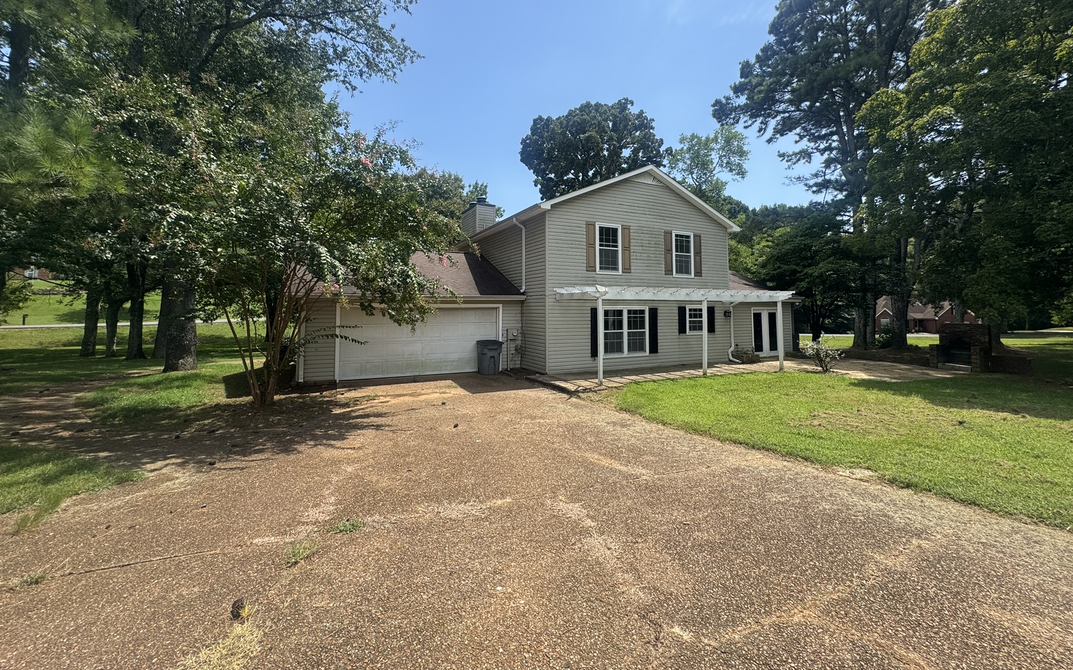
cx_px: 535
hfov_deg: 101.5
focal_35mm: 15
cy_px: 282
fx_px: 439
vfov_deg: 74.3
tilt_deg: +3.1
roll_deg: -0.3
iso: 40
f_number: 2.2
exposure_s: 1/1256
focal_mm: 2.22
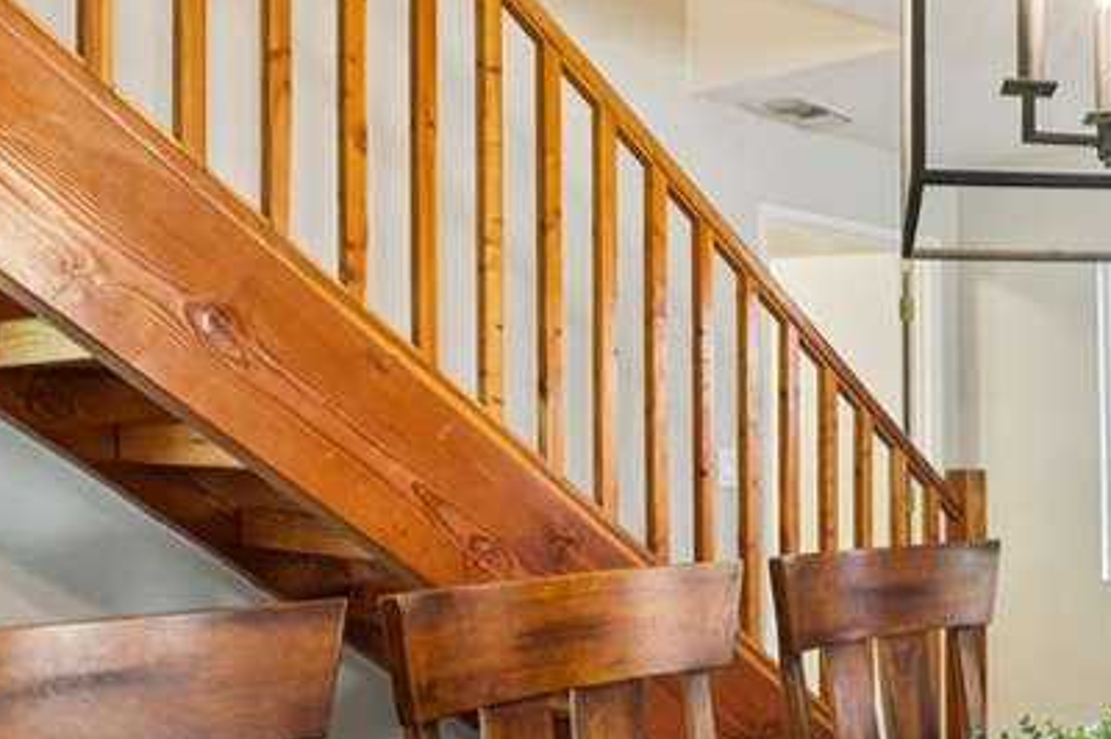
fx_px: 1280
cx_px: 1033
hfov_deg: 42.4
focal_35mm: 42
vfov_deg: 32.1
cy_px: 450
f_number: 13
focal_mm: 16.2
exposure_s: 1.3
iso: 100
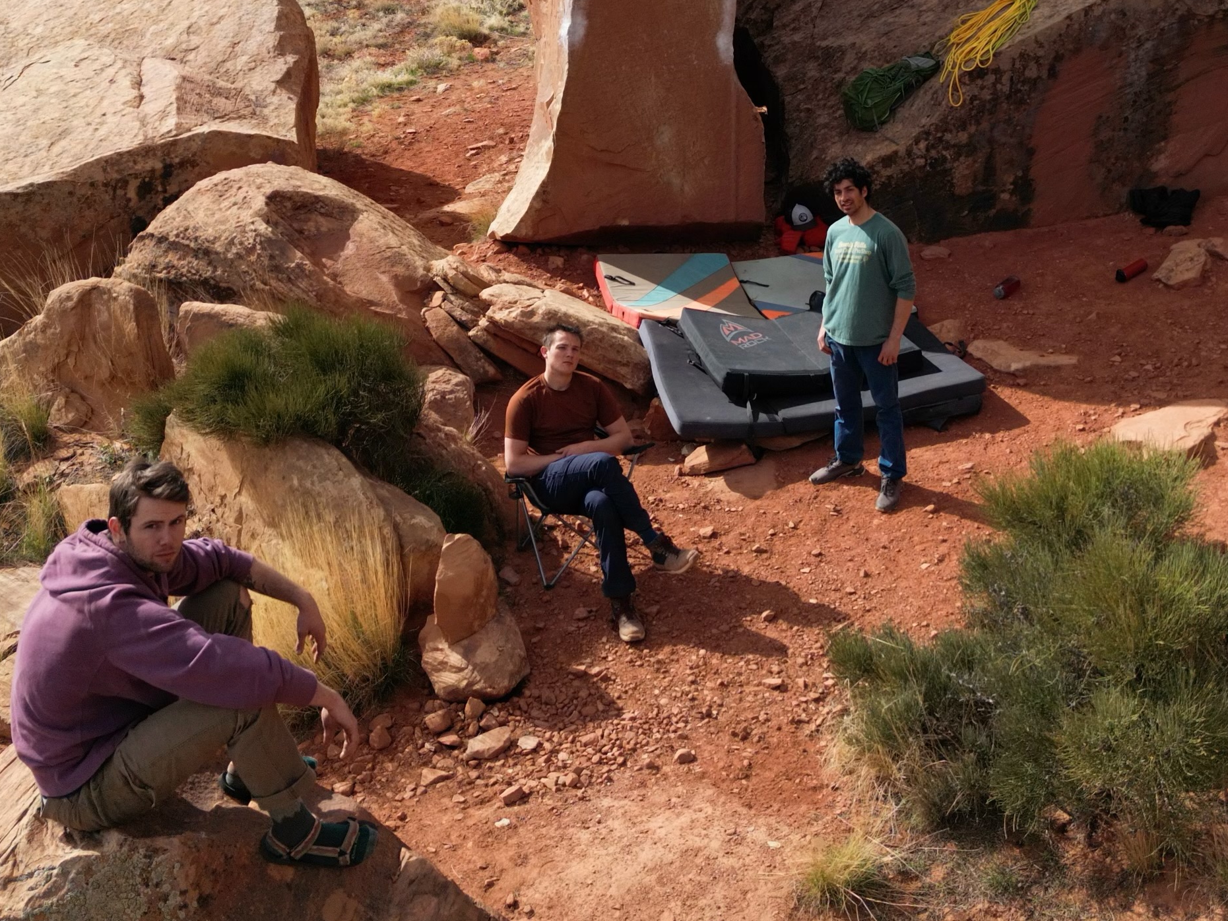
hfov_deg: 36.6
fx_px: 1845
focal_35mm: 52
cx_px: 768
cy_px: 108
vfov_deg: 27.1
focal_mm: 6.72
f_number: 1.7
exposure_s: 1/3200
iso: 140
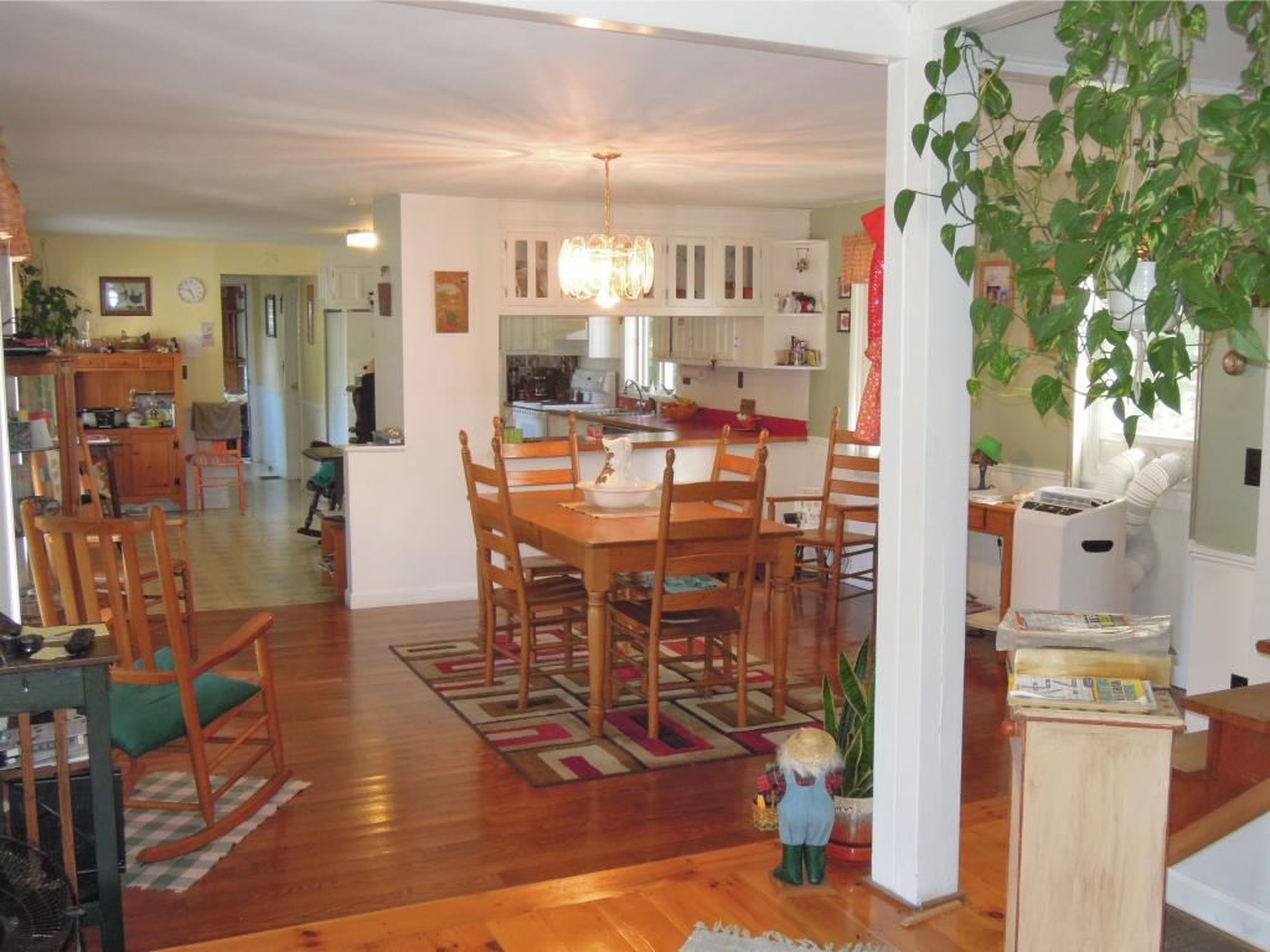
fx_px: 1284
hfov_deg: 52.6
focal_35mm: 35
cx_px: 635
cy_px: 476
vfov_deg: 40.7
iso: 400
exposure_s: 1/40
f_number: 3.2
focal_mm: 6.3
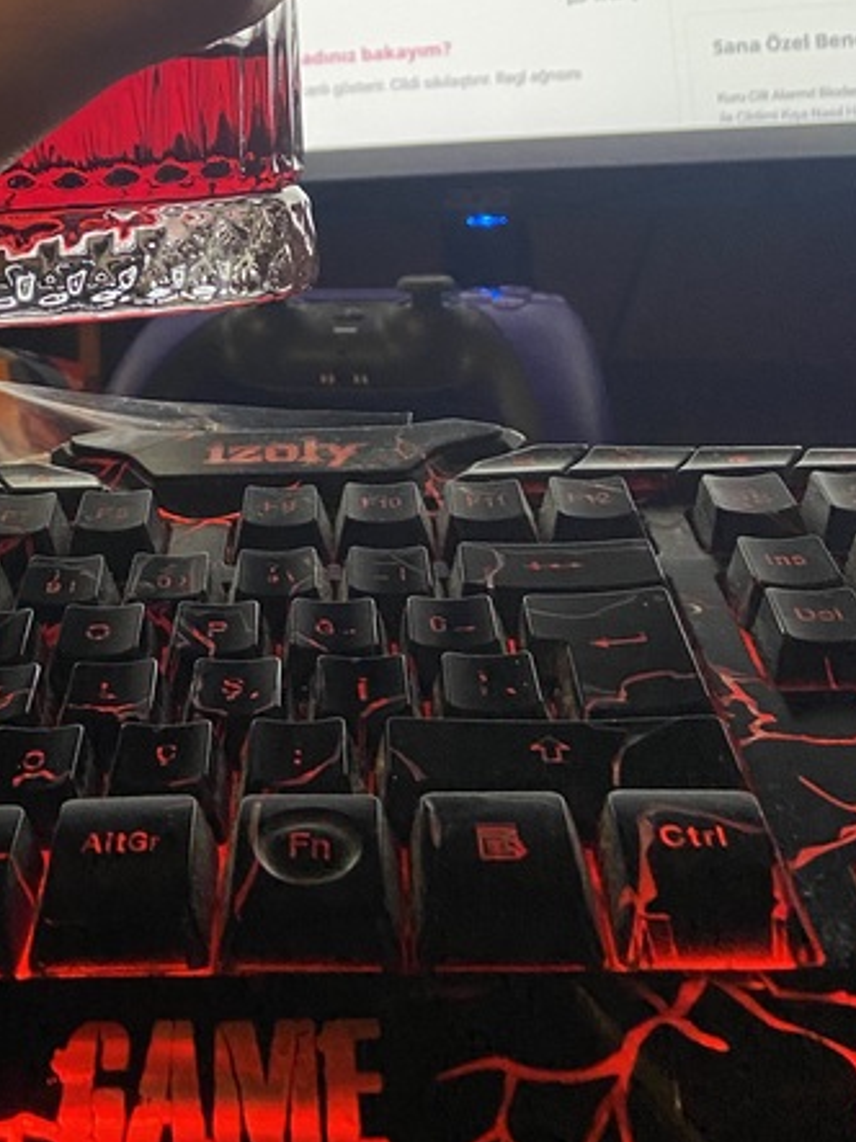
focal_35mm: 54
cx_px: 83
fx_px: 1781
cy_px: -23
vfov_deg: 32.4
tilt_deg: +7.2
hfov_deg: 26.1
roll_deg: +2.2
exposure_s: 1/60
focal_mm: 4.25
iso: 160
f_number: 1.8
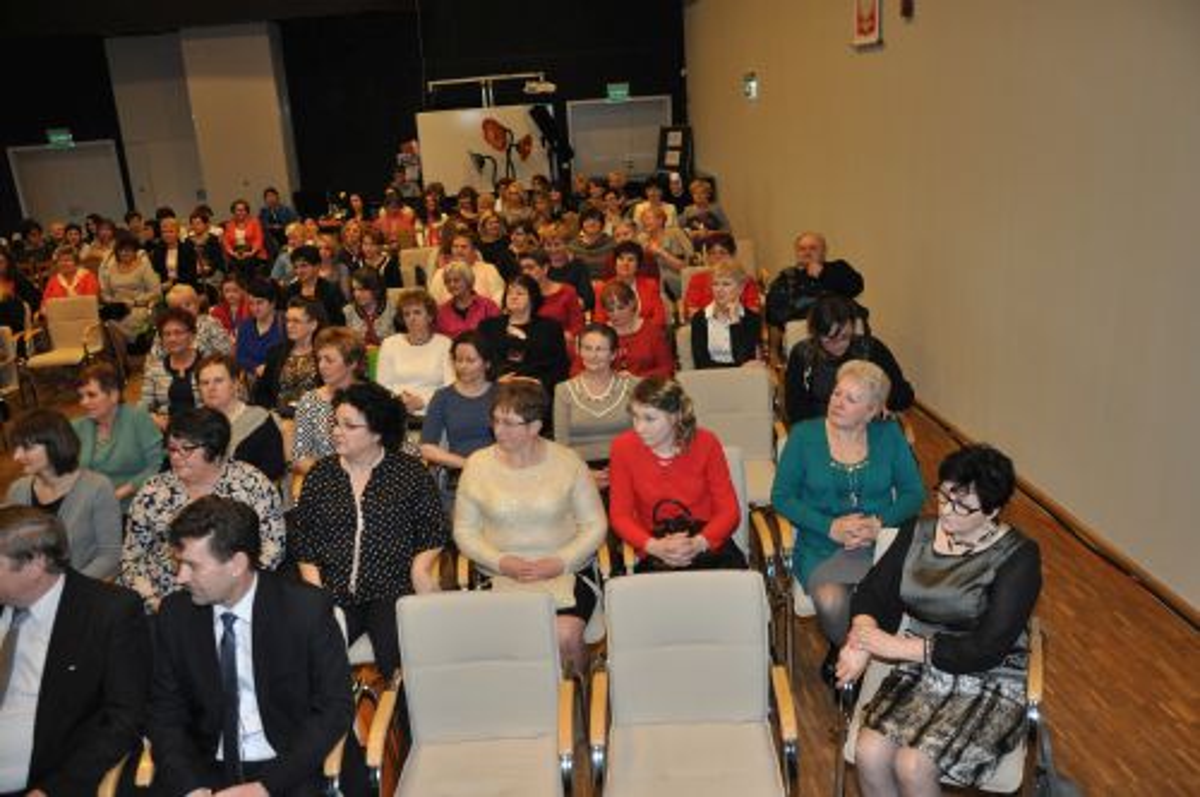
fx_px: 899
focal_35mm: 27
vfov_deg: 47.8
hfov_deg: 67.4
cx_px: 600
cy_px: 398
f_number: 4
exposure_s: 1/60
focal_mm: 18
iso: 800
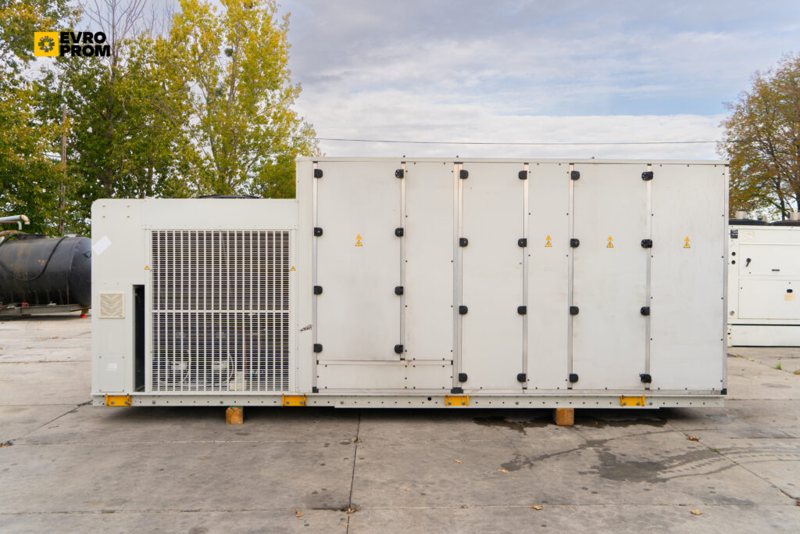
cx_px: 400
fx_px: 644
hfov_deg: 63.7
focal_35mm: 29
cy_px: 267
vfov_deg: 45.0
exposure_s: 1/1000
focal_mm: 29
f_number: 4
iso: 250
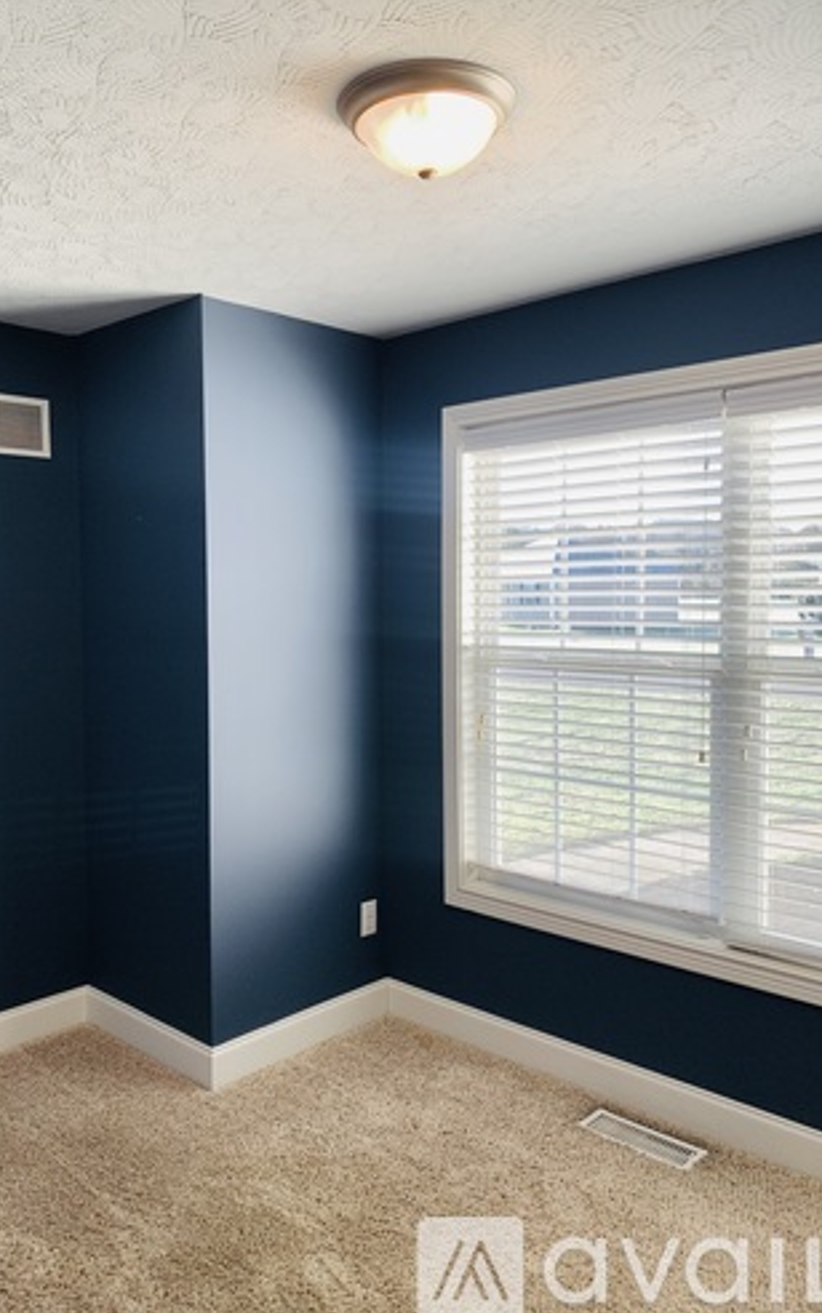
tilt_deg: -2.5
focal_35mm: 28
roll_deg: +0.4
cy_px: 656
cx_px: 348
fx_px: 1002
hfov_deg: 44.5
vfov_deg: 66.4
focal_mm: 4.25
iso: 50
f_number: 1.8
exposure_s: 1/120
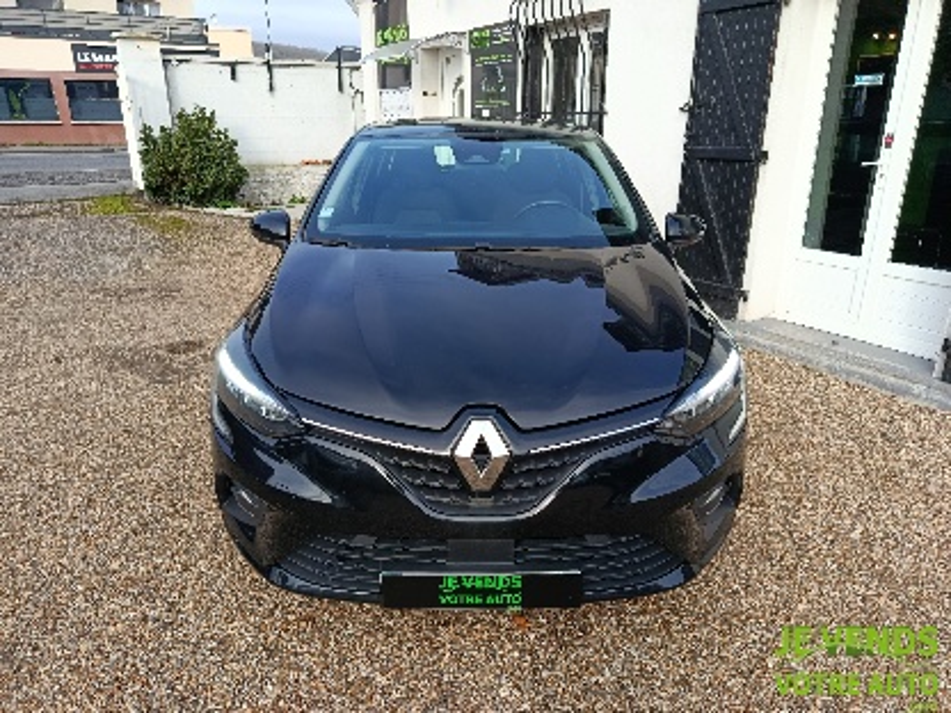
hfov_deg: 71.6
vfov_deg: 56.8
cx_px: 476
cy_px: 356
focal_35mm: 24
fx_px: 659
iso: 50
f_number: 1.7
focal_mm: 5.24
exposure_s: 1/136
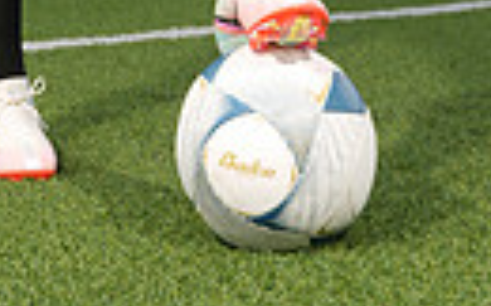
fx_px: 1845
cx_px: 91
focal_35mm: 138
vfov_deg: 8.4
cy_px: -521
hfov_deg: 15.1
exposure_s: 1/200
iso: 80
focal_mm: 39
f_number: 7.1
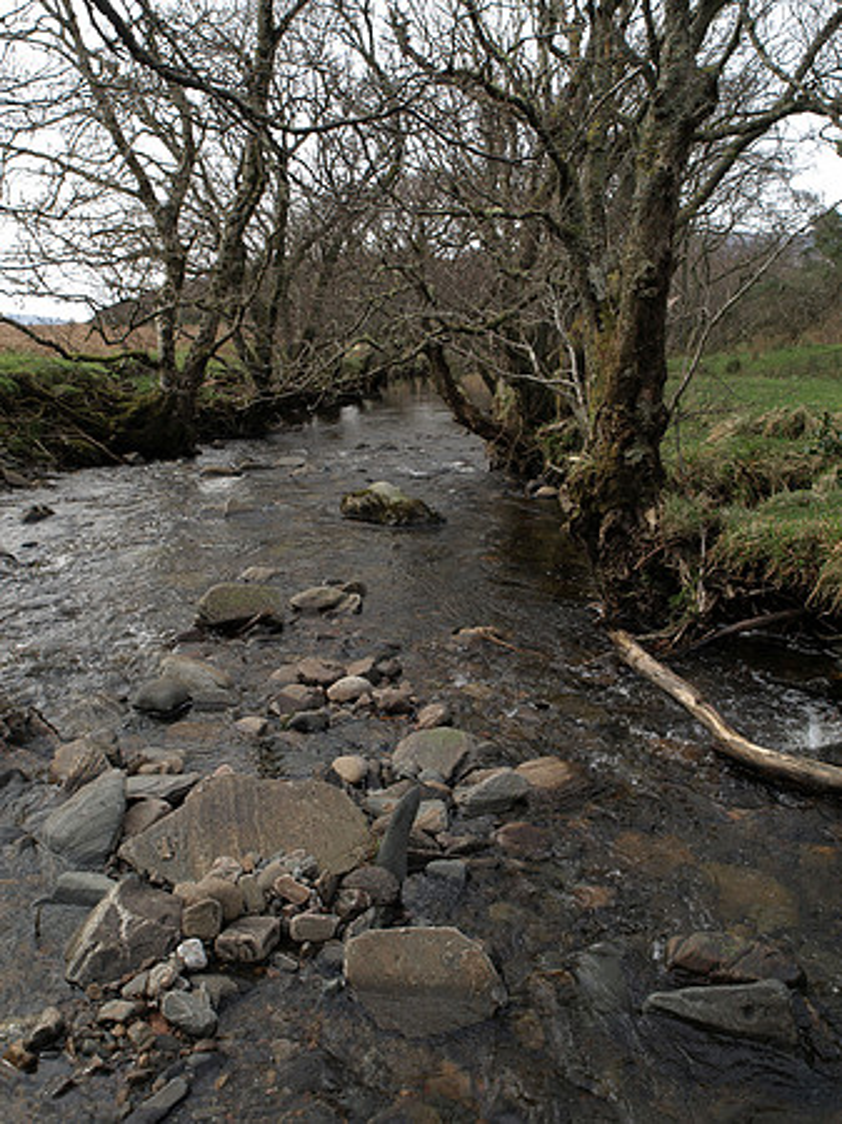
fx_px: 1039
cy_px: 562
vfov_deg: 56.8
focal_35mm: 32
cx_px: 421
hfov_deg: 44.1
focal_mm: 16
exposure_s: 1/160
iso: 100
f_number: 6.3
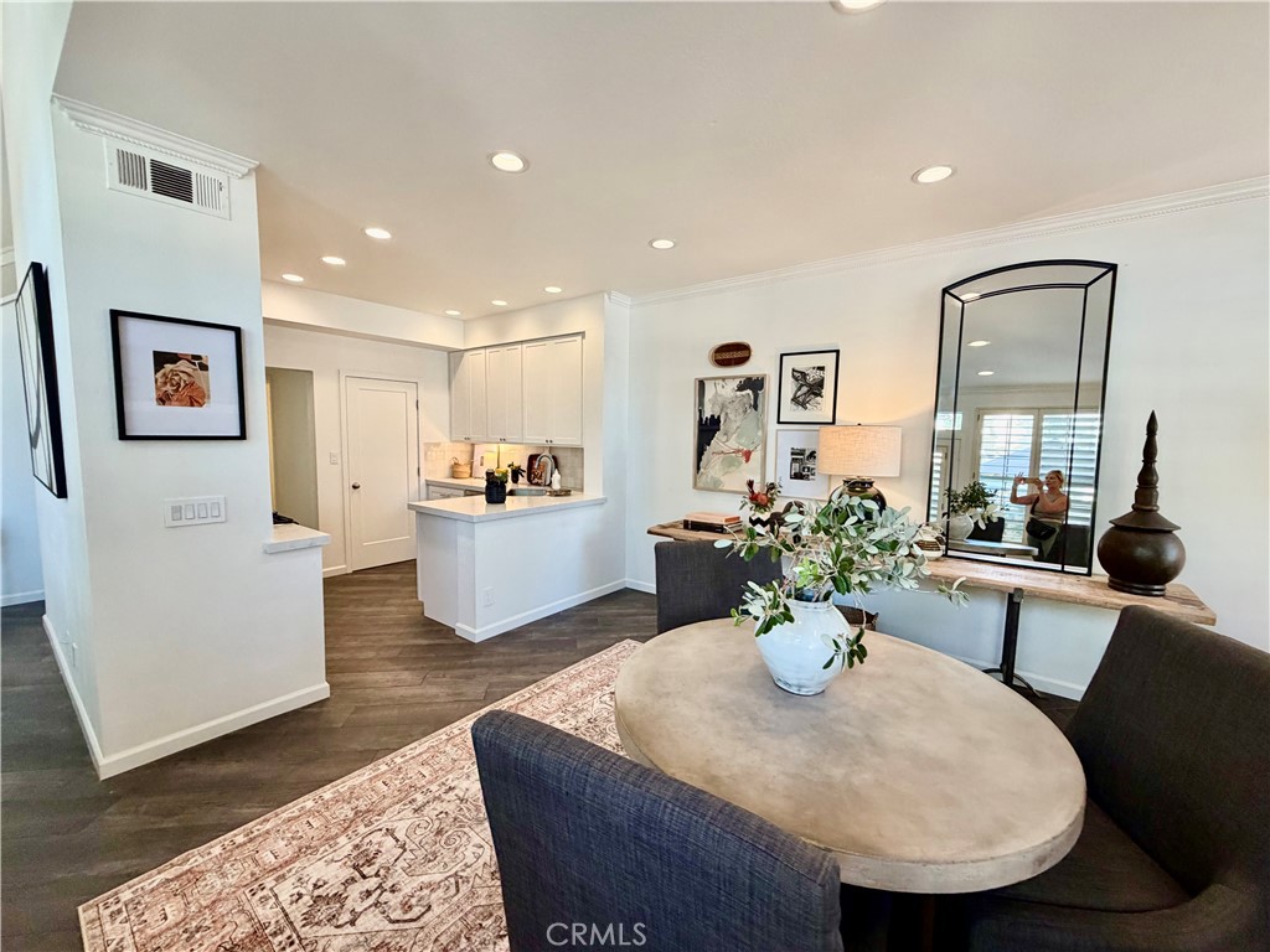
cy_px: 476
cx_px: 635
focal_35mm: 14
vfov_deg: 85.7
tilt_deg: -4.8
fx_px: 514
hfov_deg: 102.1
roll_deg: -0.9
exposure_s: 1/120
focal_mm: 2.22
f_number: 2.2
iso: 320
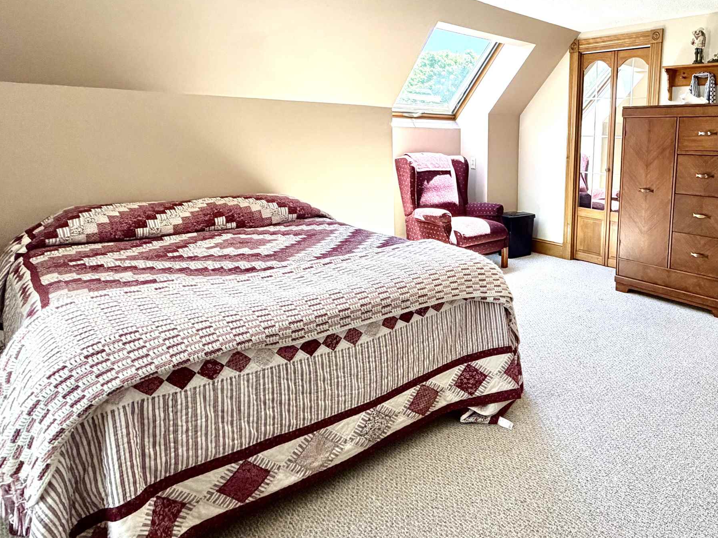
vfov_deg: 56.3
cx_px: 535
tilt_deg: -8.0
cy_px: 209
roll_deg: -1.0
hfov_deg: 67.3
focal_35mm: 24
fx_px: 498
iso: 250
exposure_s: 1/121
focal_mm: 2.22
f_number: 2.2
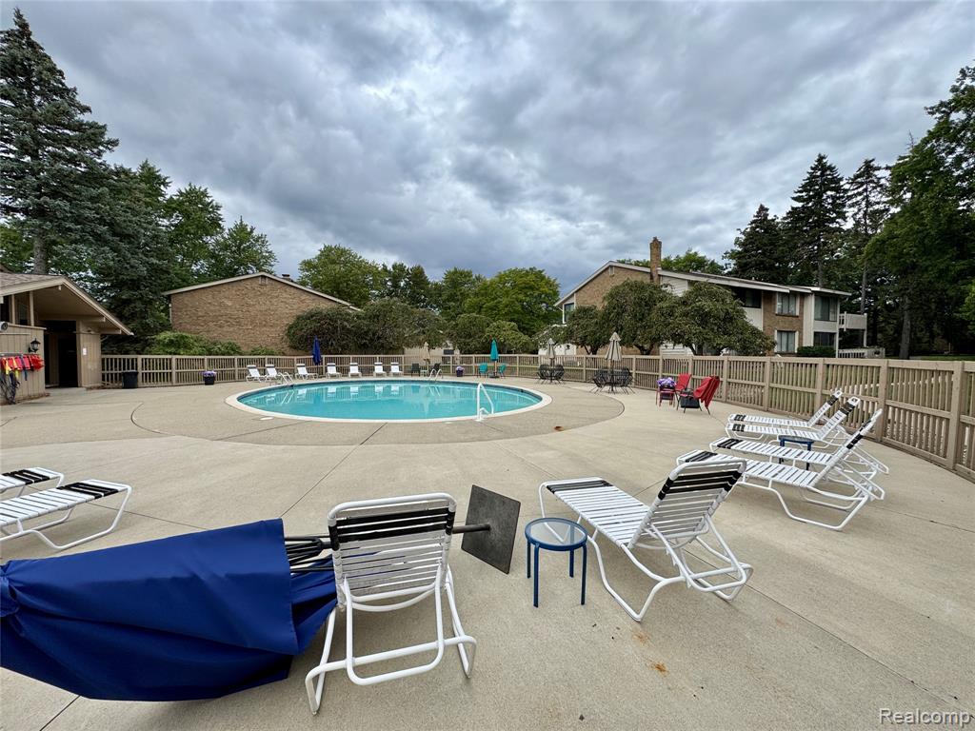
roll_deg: -0.4
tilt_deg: -2.9
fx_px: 394
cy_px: 366
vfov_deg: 85.7
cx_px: 488
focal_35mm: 14
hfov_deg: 102.1
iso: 40
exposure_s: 1/1078
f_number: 2.2
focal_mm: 2.22
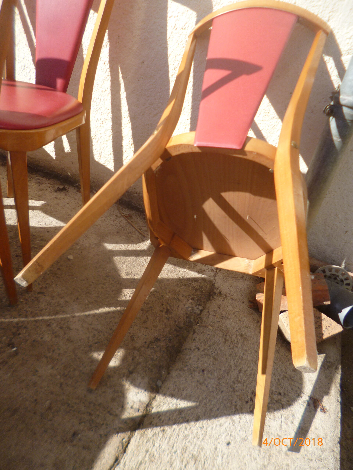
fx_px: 326
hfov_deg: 56.8
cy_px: 235
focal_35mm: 24
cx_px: 176
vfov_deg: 71.6
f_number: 2.5
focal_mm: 4.3
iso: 100
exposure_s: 1/1000
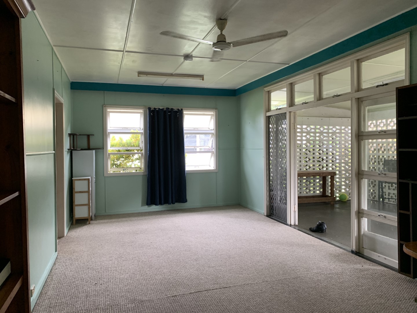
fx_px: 313
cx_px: 208
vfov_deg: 53.1
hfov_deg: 67.3
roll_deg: -0.1
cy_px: 156
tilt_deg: -0.8
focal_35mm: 26
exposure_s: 1/60
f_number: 1.8
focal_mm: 4.25
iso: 125
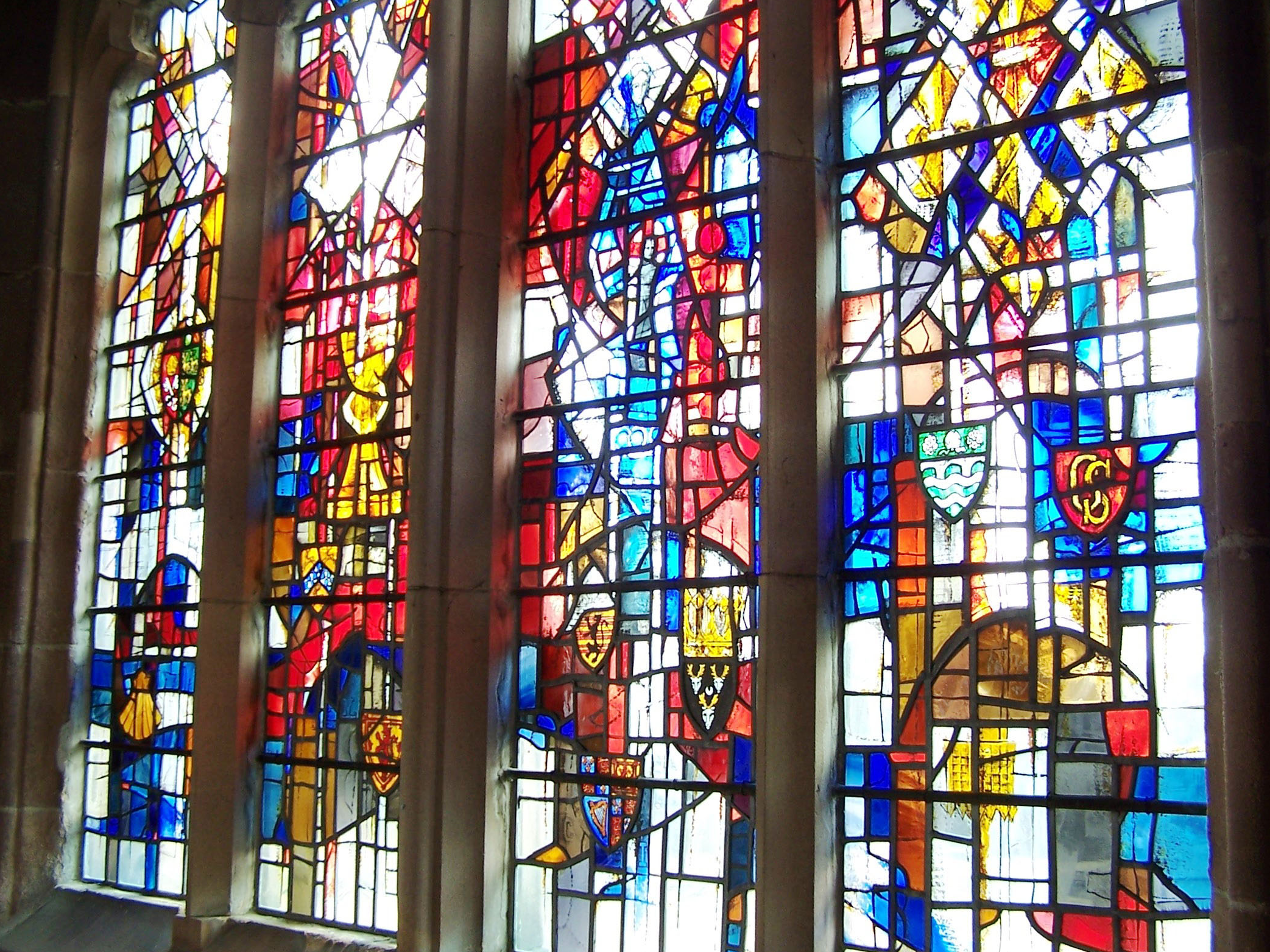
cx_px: 670
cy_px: 459
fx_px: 1541
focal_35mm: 42
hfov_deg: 44.8
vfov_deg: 34.3
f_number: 2.8
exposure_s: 1/15
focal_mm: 6.3
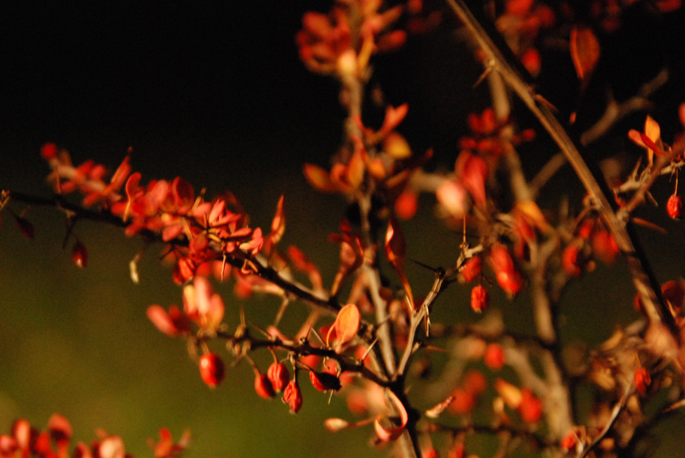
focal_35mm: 108
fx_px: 2058
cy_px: 280
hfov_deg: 18.8
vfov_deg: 12.7
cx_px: 200
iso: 1600
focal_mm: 50
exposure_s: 1/15
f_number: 2.8
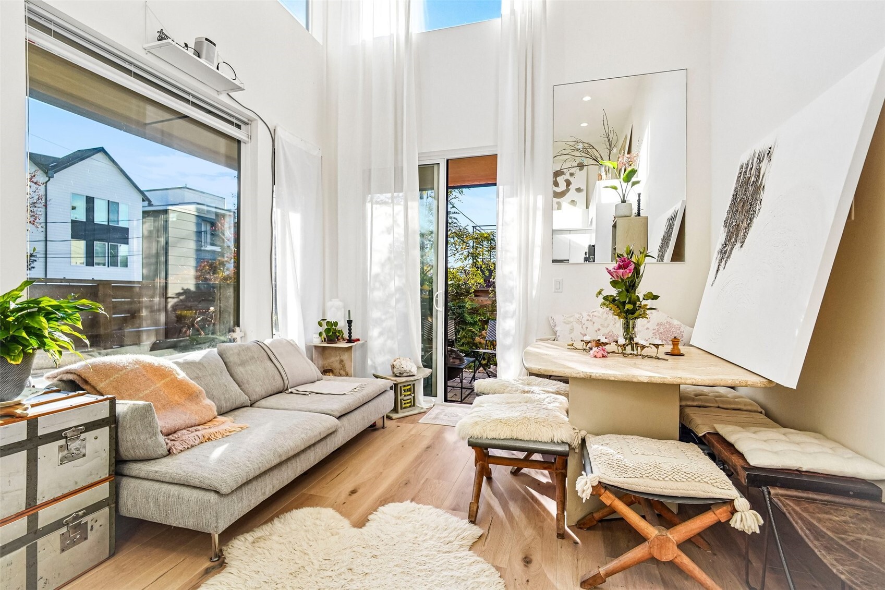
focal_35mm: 16
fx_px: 393
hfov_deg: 96.7
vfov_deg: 73.7
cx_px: 442
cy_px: 295
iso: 1600
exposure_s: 1/400
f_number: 8
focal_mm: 16
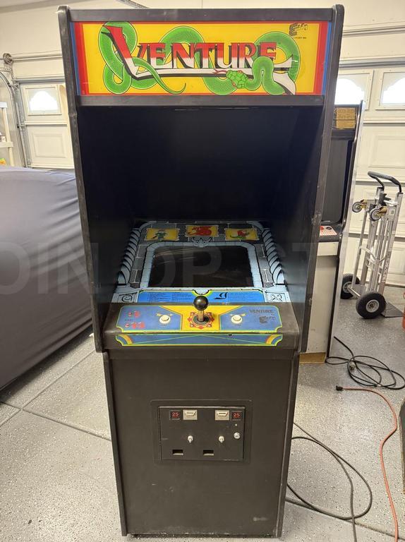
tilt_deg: -20.5
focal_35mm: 24
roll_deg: -0.2
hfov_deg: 56.7
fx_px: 375
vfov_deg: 71.7
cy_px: 271
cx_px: 202
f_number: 1.78
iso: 640
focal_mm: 6.76
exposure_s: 1/60
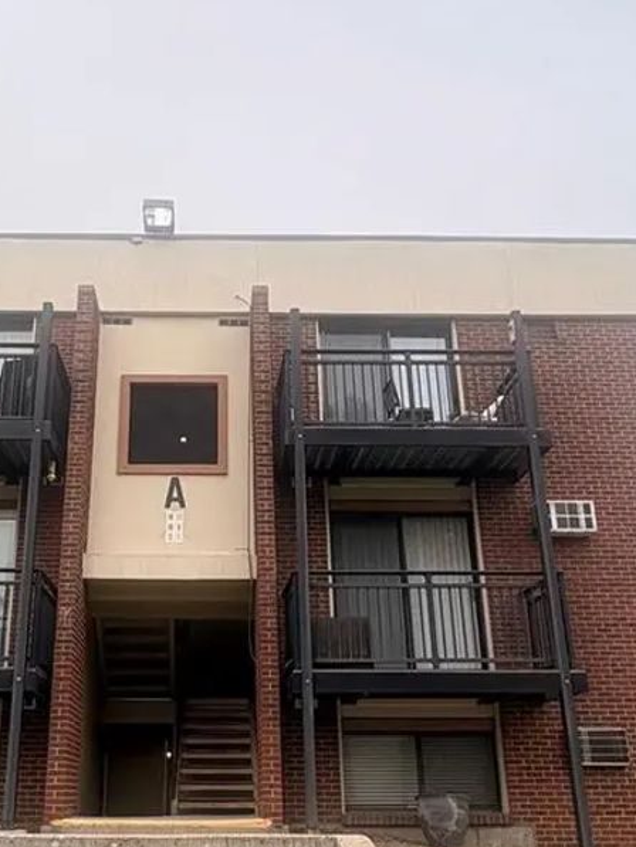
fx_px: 784
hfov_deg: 43.6
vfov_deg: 55.7
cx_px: 217
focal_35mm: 32
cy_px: 560
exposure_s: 1/522
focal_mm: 2.22
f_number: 2.2
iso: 64
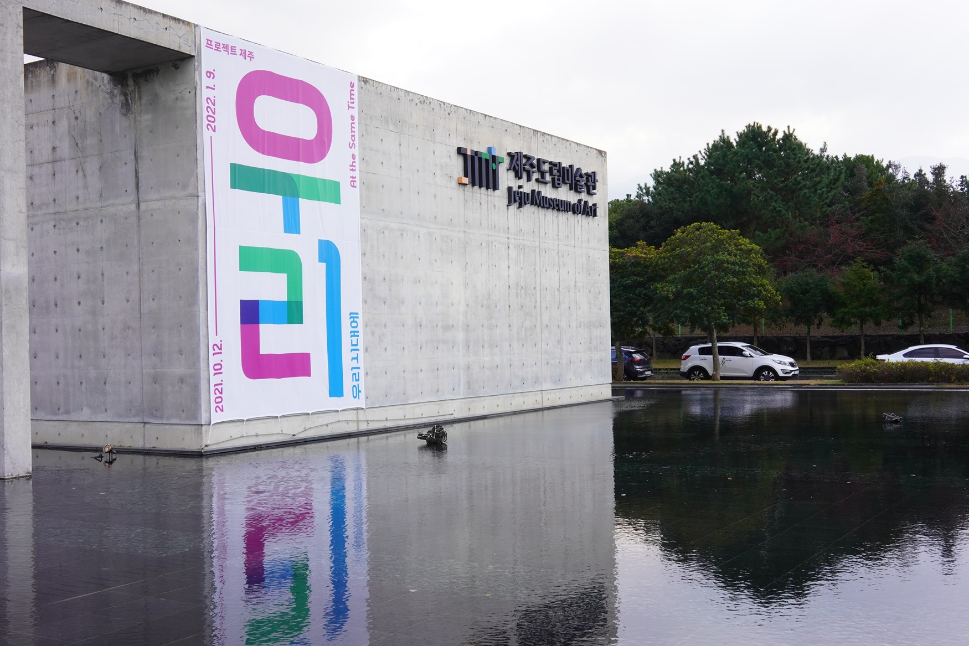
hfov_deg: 48.5
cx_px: 473
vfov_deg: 33.4
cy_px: 326
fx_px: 1077
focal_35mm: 40
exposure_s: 1/160
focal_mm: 35
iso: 800
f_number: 14
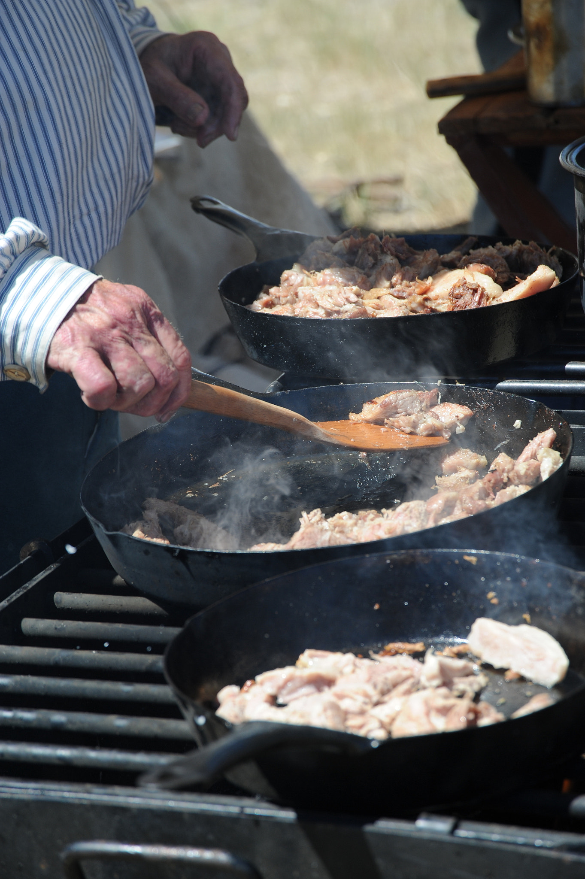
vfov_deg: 17.1
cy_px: 440
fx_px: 2928
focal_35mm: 120
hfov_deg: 11.4
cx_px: 292
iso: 320
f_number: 9
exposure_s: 1/400
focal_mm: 120
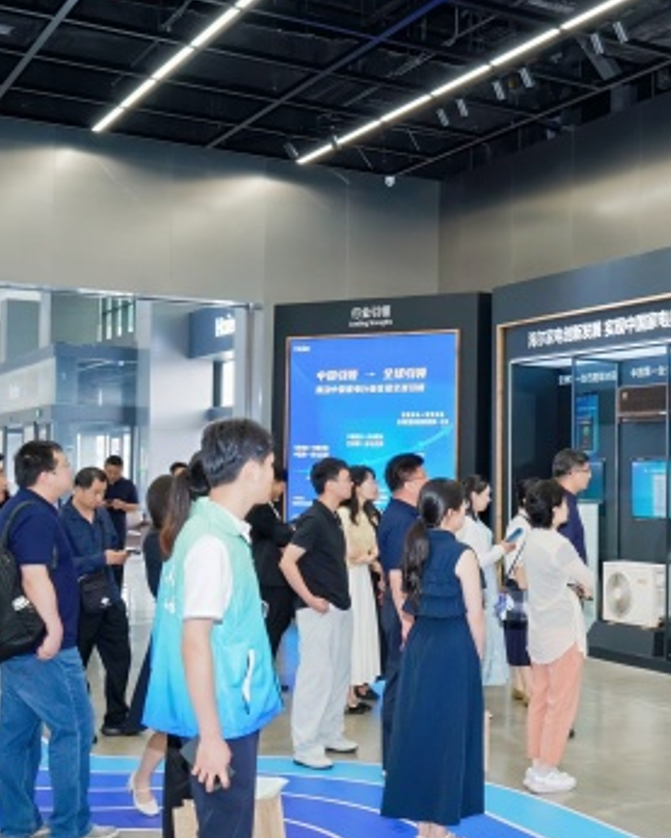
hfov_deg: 28.1
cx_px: 623
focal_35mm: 52
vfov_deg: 36.2
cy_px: 460
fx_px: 1282
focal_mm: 31.4
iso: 1600
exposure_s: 1/161
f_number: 4.5
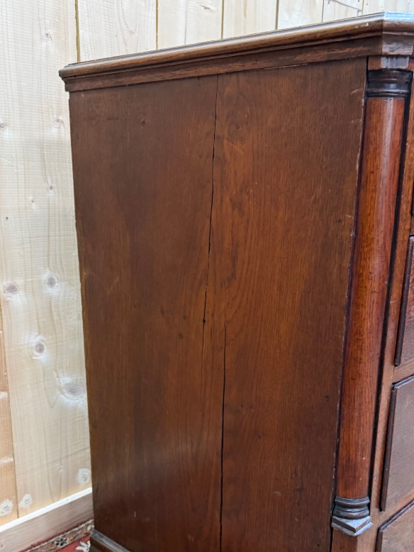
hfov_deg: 38.7
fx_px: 590
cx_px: 219
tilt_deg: -18.1
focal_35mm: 37
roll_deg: -2.2
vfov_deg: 49.3
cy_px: 367
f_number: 1.78
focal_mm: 6.76
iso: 320
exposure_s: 1/50
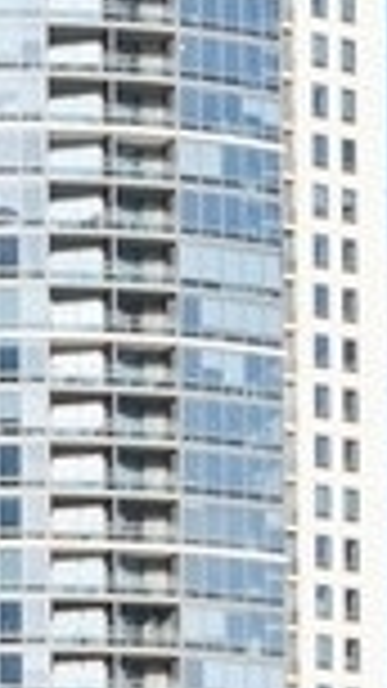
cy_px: 1021
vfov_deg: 9.7
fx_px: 3943
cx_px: -1262
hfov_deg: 4.9
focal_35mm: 216
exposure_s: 1/3200
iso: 200
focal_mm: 35
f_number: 8
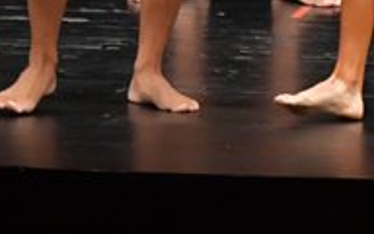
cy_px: -220
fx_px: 9082
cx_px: 480
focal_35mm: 891
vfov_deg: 1.5
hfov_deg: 2.4
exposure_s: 1/400
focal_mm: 145
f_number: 5.6
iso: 4000
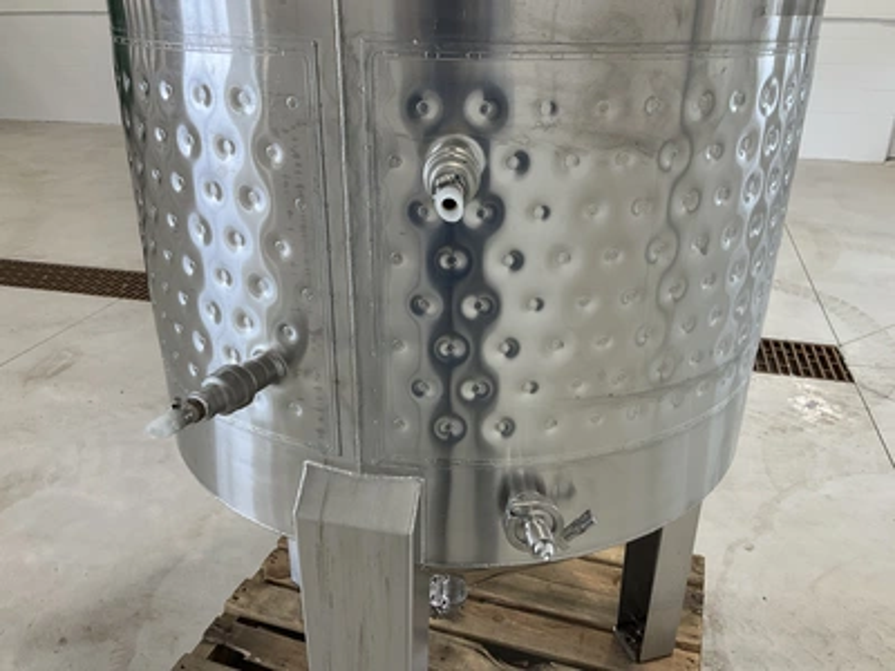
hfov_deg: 61.7
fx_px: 750
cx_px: 448
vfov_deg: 48.2
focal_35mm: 29
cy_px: 336
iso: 64
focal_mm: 3
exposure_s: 1/122
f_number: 1.8
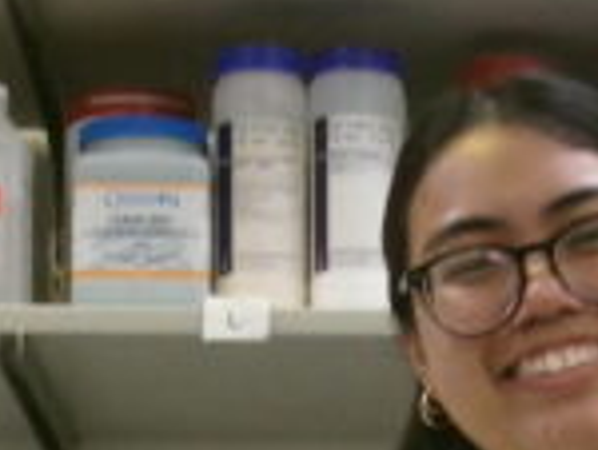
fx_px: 3288
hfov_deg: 10.4
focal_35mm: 190
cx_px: 458
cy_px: 721
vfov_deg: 7.7
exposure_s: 1/34
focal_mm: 6.4
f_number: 4.5
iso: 339
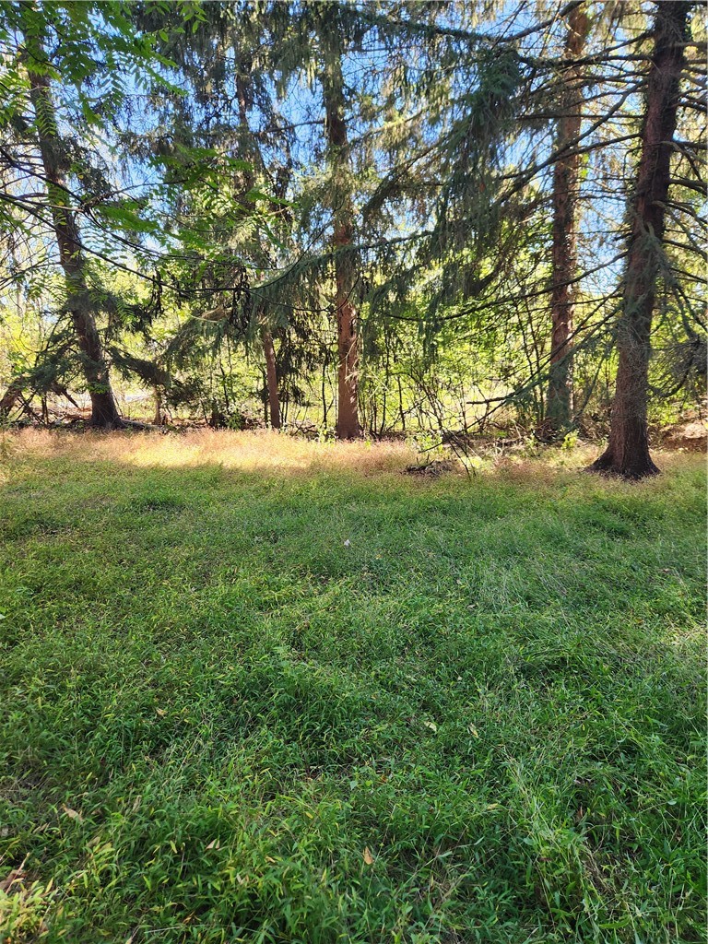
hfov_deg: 58.9
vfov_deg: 73.9
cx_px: 354
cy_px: 472
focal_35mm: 23
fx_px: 627
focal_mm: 5.4
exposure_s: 1/180
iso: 100
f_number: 1.8
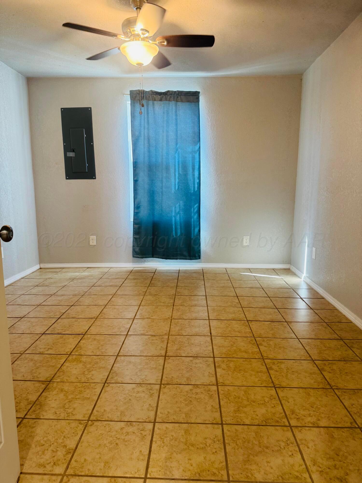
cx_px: 181
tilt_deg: -8.1
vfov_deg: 71.6
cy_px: 242
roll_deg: +0.9
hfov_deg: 56.8
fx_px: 335
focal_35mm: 24
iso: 160
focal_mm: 6.76
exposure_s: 1/60
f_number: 1.78
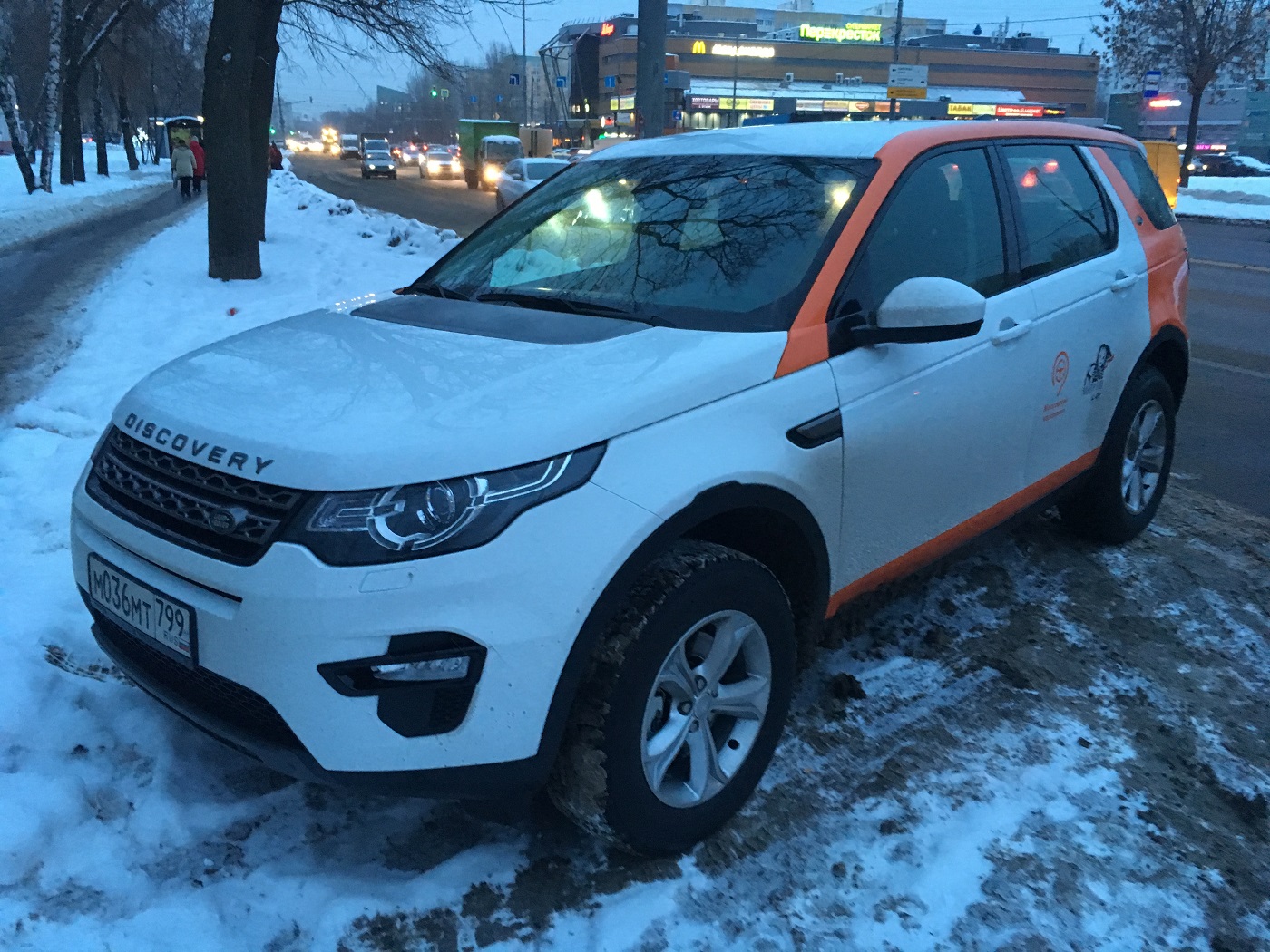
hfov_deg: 61.7
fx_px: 1064
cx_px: 635
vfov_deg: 48.2
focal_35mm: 29
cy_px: 476
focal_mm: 4.15
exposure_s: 1/25
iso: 200
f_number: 2.2
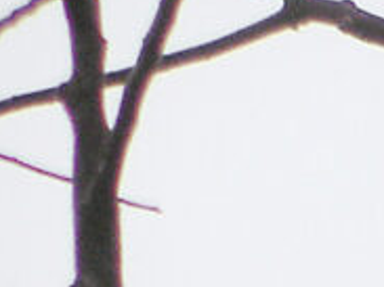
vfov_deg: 3.1
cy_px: 52
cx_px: 552
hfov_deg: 4.1
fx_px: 5343
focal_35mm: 482
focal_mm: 17.4
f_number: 4.9
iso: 100
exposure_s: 1/184
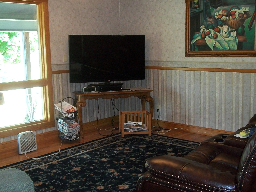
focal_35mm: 44
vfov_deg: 32.9
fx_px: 325
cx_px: 117
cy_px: 94
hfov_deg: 42.9
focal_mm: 7.1
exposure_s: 1/40
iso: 240
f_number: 3.2
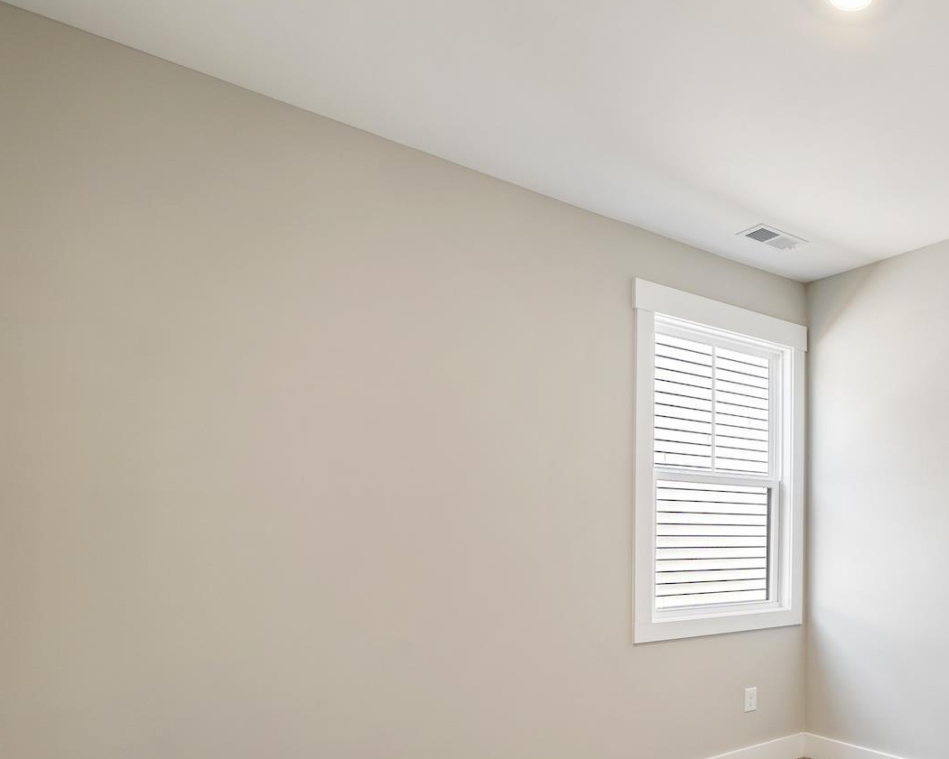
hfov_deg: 57.1
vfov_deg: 55.3
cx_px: 878
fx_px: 702
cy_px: 521
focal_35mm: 25
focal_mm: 14
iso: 400
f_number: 6.3
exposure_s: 1/4
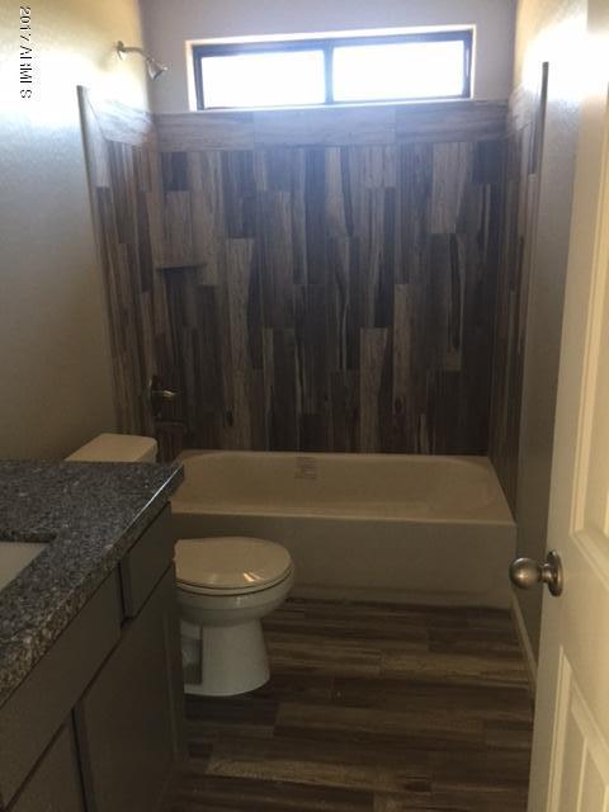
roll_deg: +0.7
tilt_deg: -14.8
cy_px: 406
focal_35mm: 29
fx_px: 680
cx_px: 304
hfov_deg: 48.2
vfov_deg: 61.7
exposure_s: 1/30
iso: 160
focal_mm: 4.15
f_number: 2.2
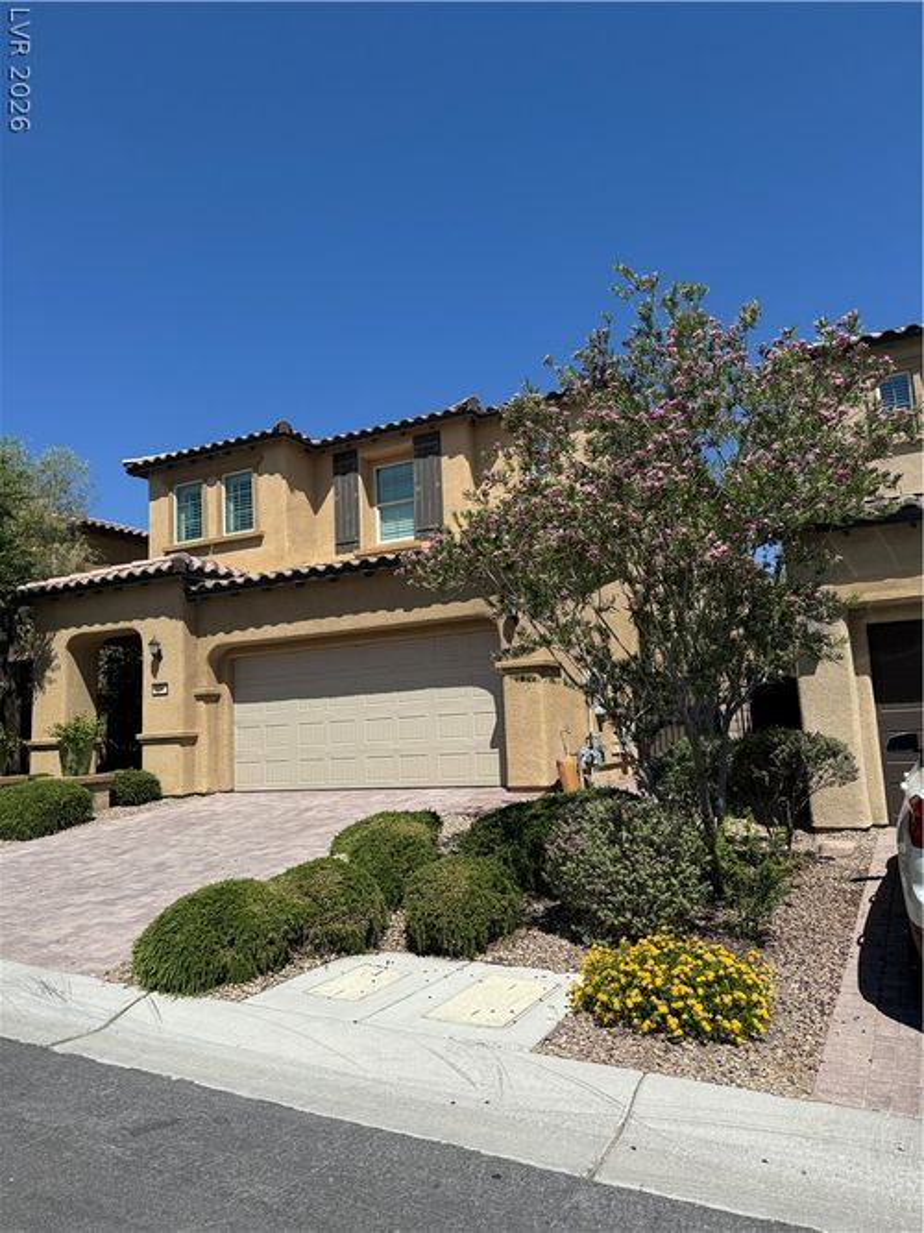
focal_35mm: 24
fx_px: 854
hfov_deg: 56.8
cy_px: 616
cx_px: 462
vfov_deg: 71.6
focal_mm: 6.76
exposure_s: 1/7092
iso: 80
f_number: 1.78
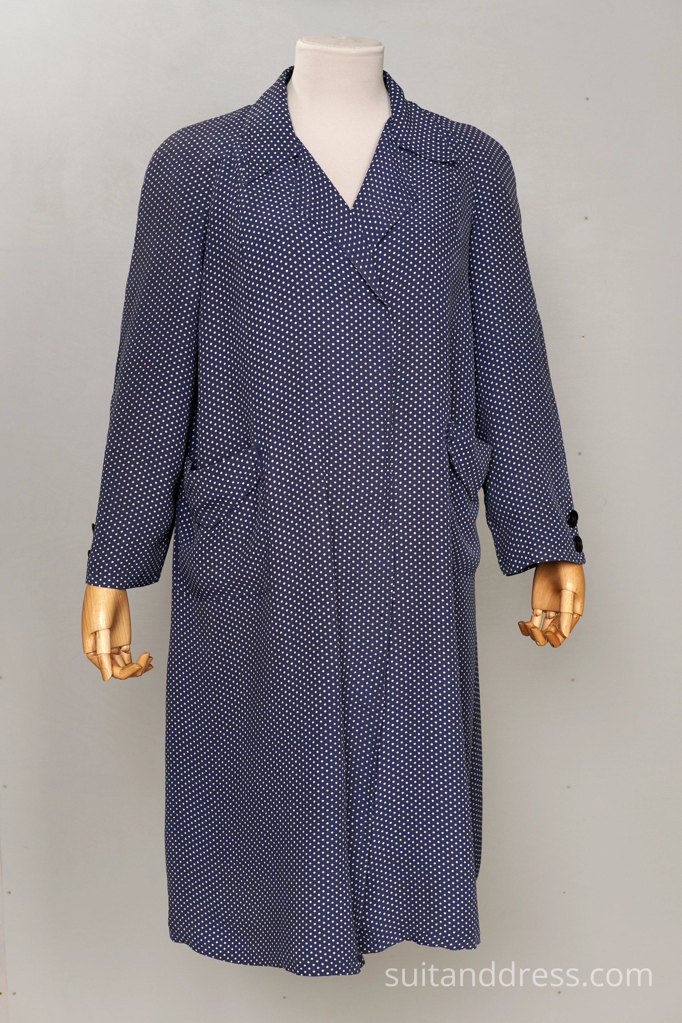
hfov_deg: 28.1
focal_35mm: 48
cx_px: 341
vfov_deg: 41.1
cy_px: 512
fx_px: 1364
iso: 200
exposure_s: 1/20
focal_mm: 32
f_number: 5.6
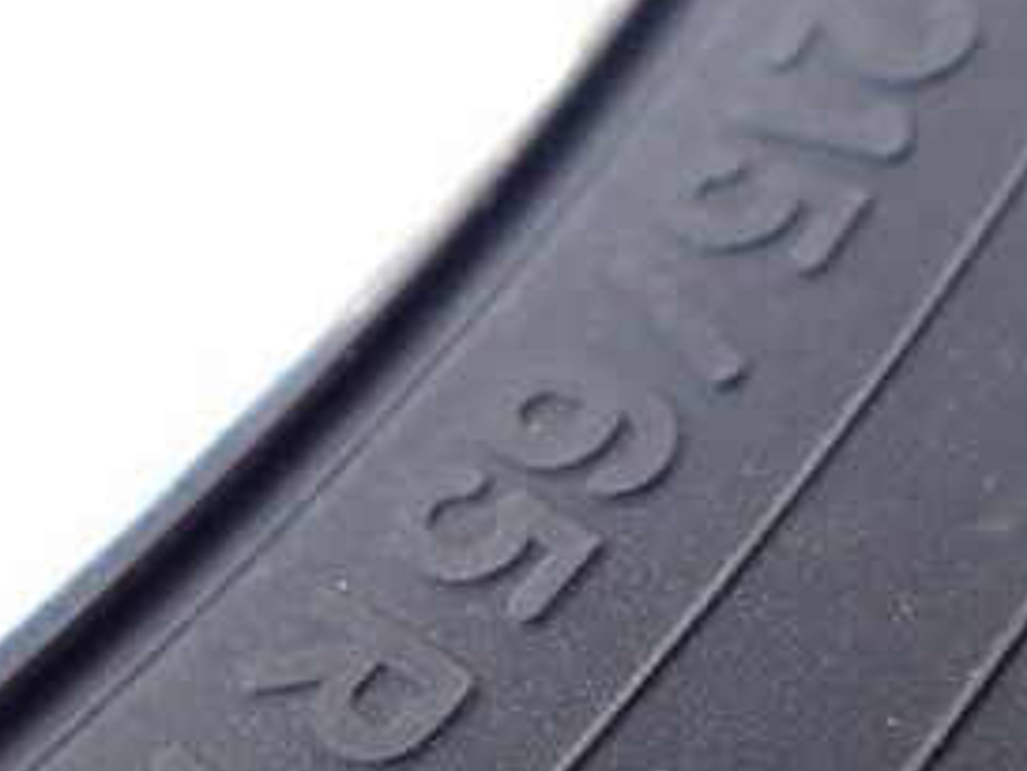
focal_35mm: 66
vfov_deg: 22.2
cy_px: 474
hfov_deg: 29.2
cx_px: 361
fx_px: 1959
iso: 160
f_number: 2.3
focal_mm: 5.4
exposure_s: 1/125
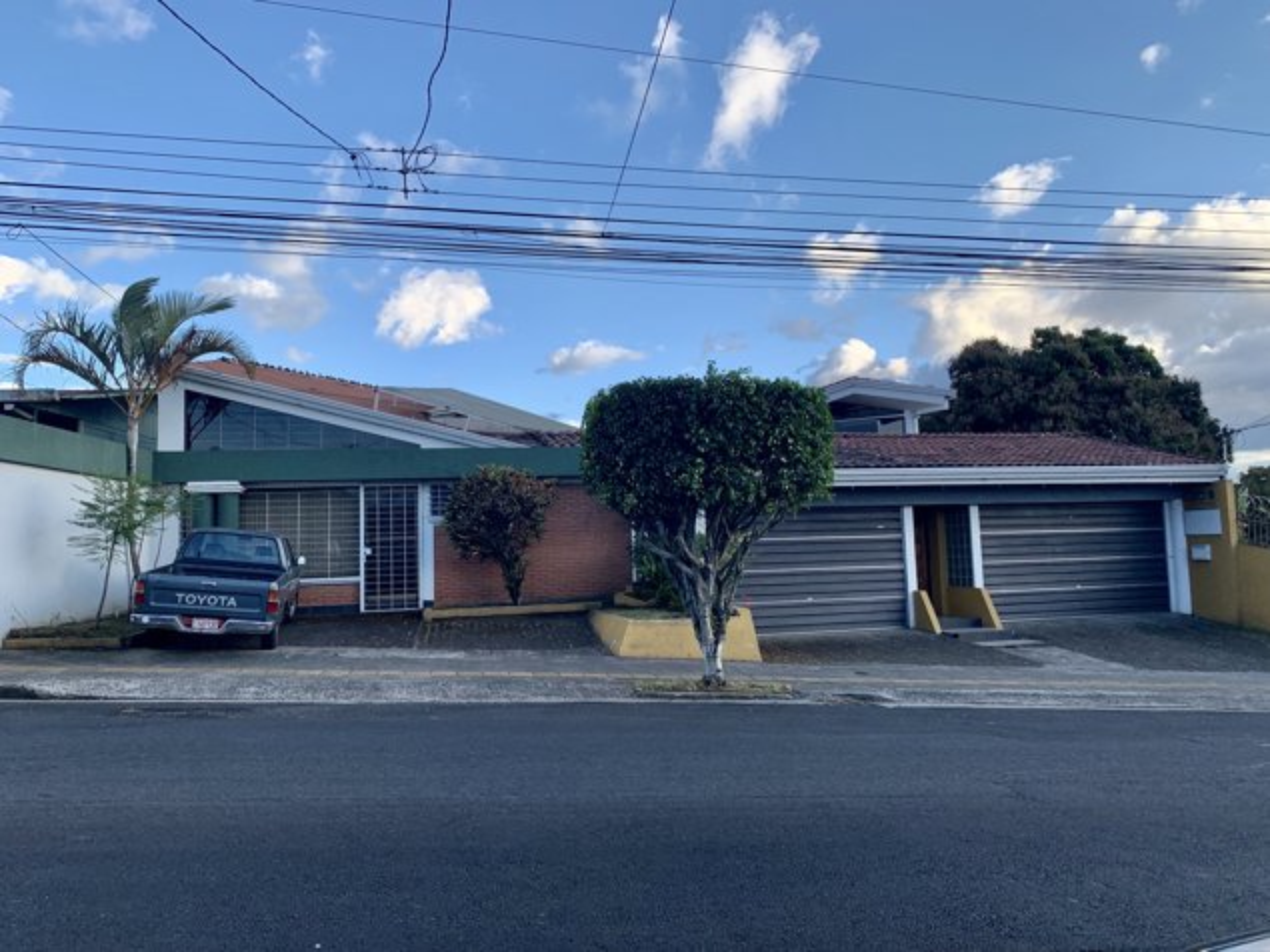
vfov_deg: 53.0
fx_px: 954
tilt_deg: +5.5
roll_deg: +1.5
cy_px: 476
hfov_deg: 67.3
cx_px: 635
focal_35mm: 26
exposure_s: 1/580
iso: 25
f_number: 1.8
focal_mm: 4.25
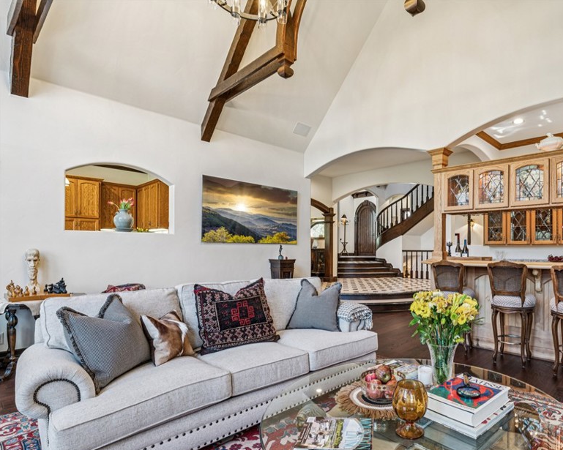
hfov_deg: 76.9
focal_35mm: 20
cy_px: 248
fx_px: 339
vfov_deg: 66.9
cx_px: 373
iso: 100
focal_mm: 16.3
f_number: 13
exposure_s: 1.3
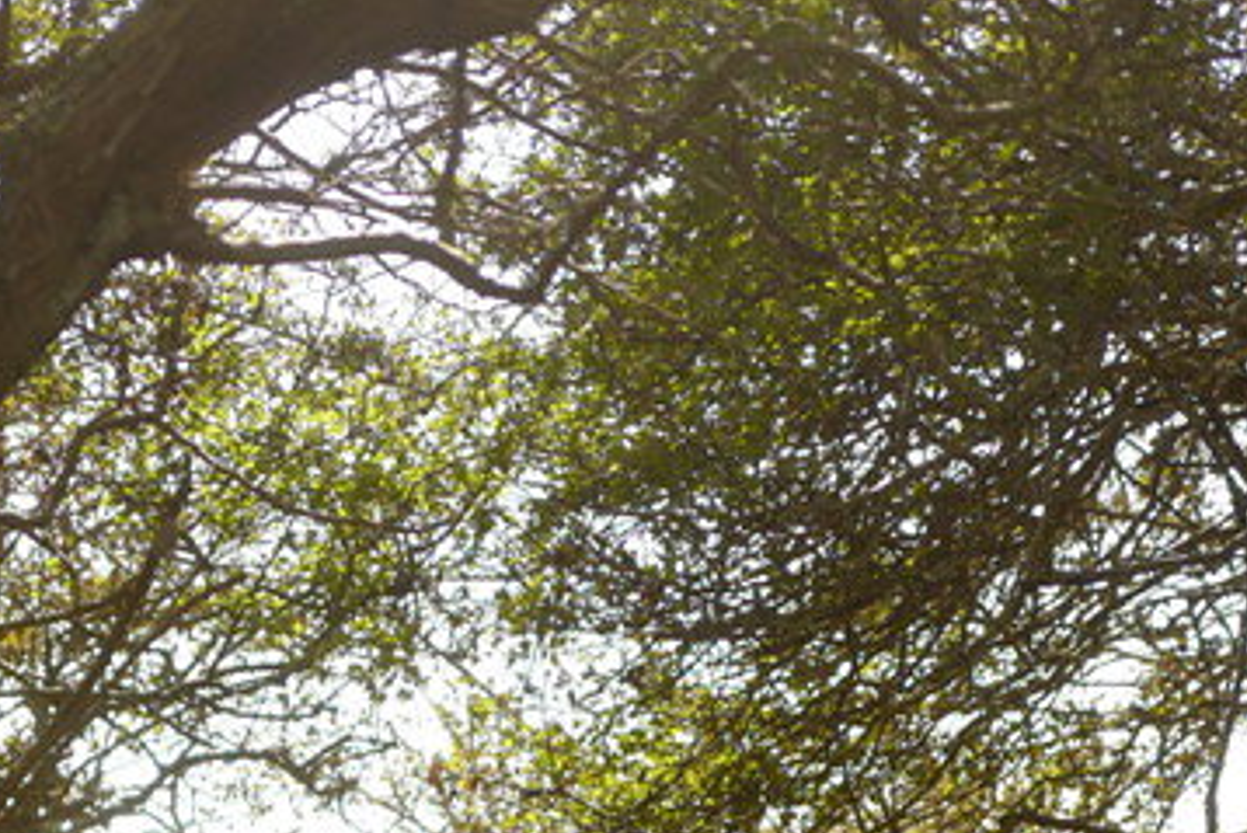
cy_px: 1316
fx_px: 3465
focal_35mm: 100
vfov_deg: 12.9
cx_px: 251
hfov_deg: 20.2
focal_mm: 28
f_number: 1.7
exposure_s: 1/5000
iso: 400
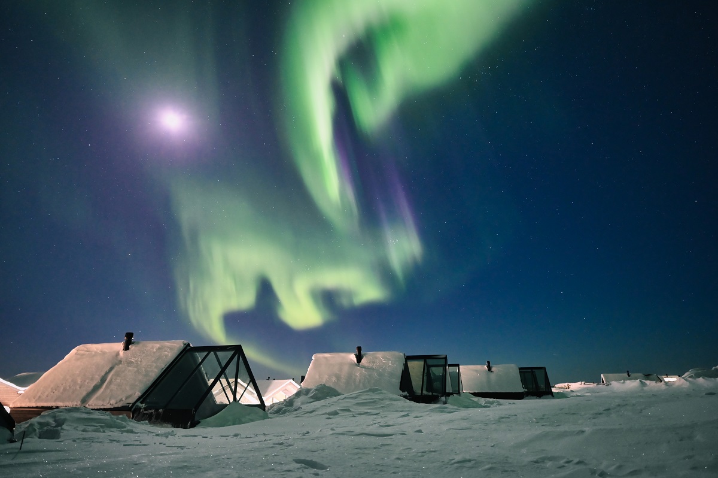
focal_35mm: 20
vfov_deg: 61.8
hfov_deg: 84.0
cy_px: 239
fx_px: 399
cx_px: 359
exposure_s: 3
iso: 2000
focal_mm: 20
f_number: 2.8
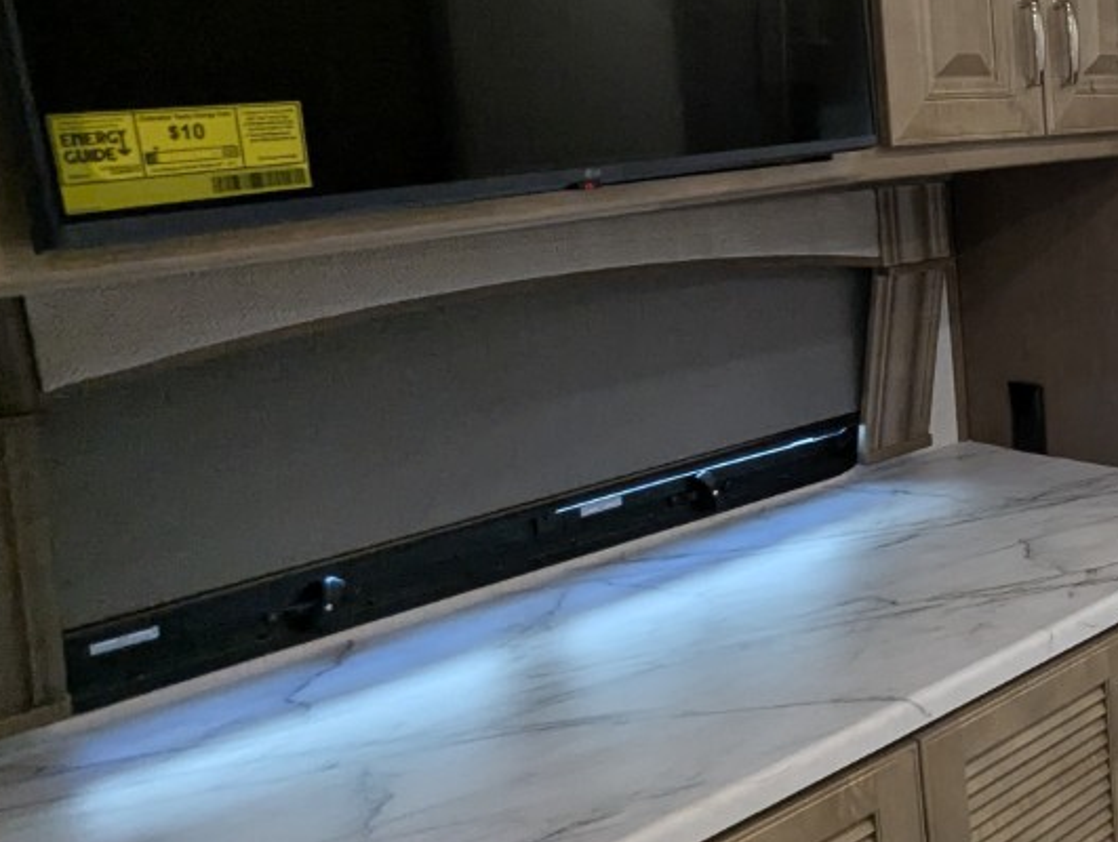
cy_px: 297
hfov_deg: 33.7
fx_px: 1359
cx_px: 1420
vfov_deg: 34.2
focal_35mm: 42
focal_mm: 2.35
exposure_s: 1/71.2
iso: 179
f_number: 2.2
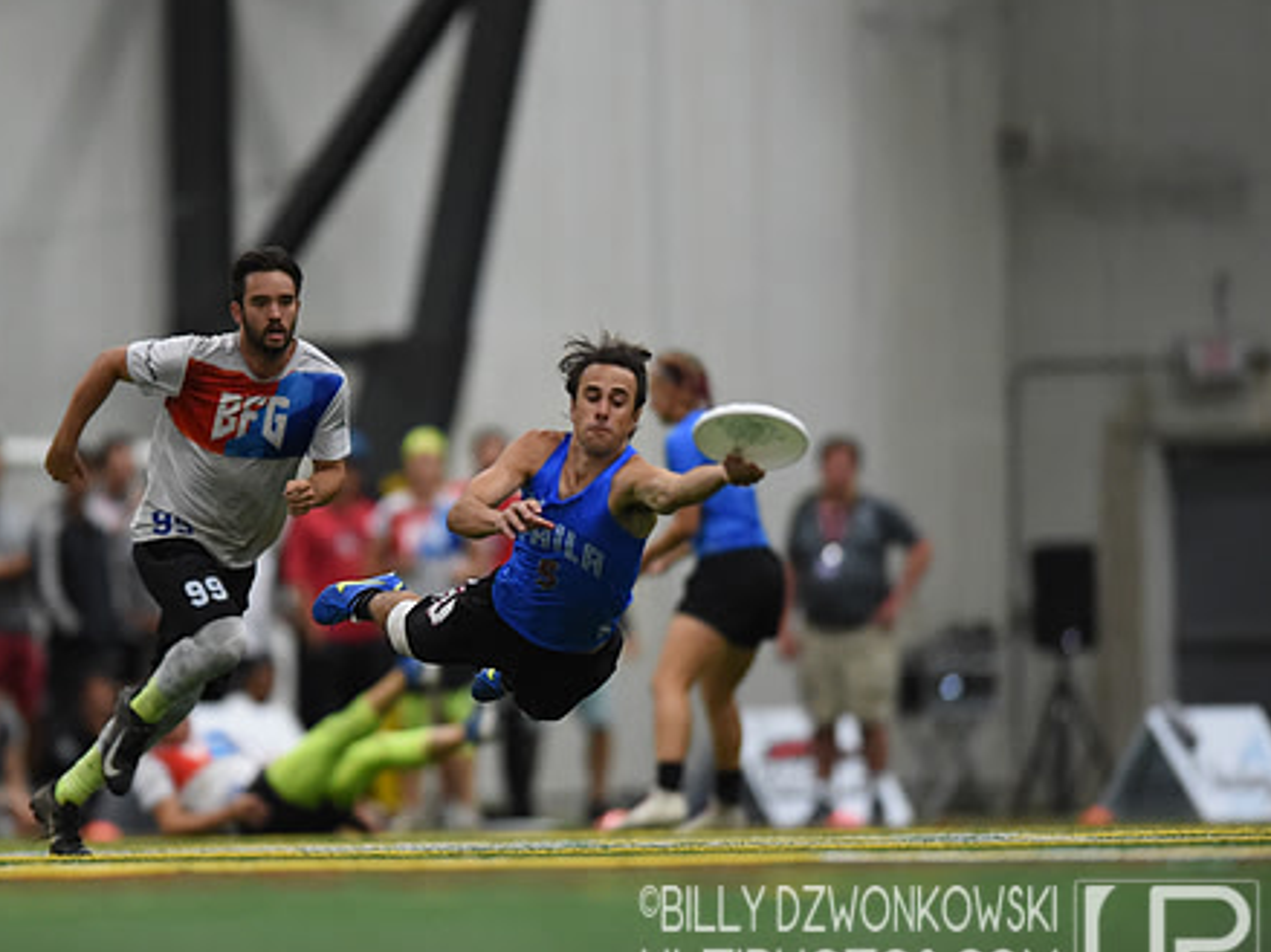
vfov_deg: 2.9
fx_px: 18647
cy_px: 470
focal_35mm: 508
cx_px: 455
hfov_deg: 3.9
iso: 10000
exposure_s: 1/640
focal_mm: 400
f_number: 2.8
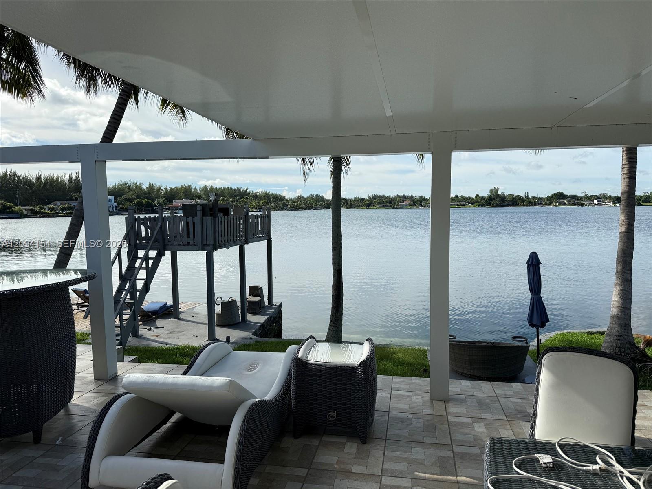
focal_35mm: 24
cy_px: 244
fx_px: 452
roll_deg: +1.0
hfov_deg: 71.6
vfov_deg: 56.8
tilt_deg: -5.9
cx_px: 326
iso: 80
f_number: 1.78
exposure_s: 1/4975
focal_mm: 6.76
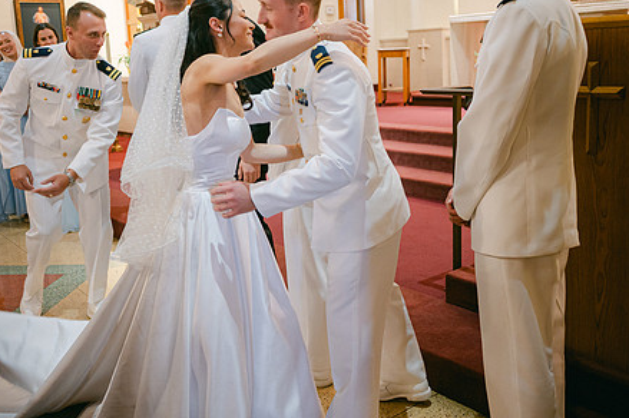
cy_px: 156
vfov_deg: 35.7
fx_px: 646
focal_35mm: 37
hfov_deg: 51.9
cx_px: 317
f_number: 2.8
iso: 1000
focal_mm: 28
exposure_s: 1/125
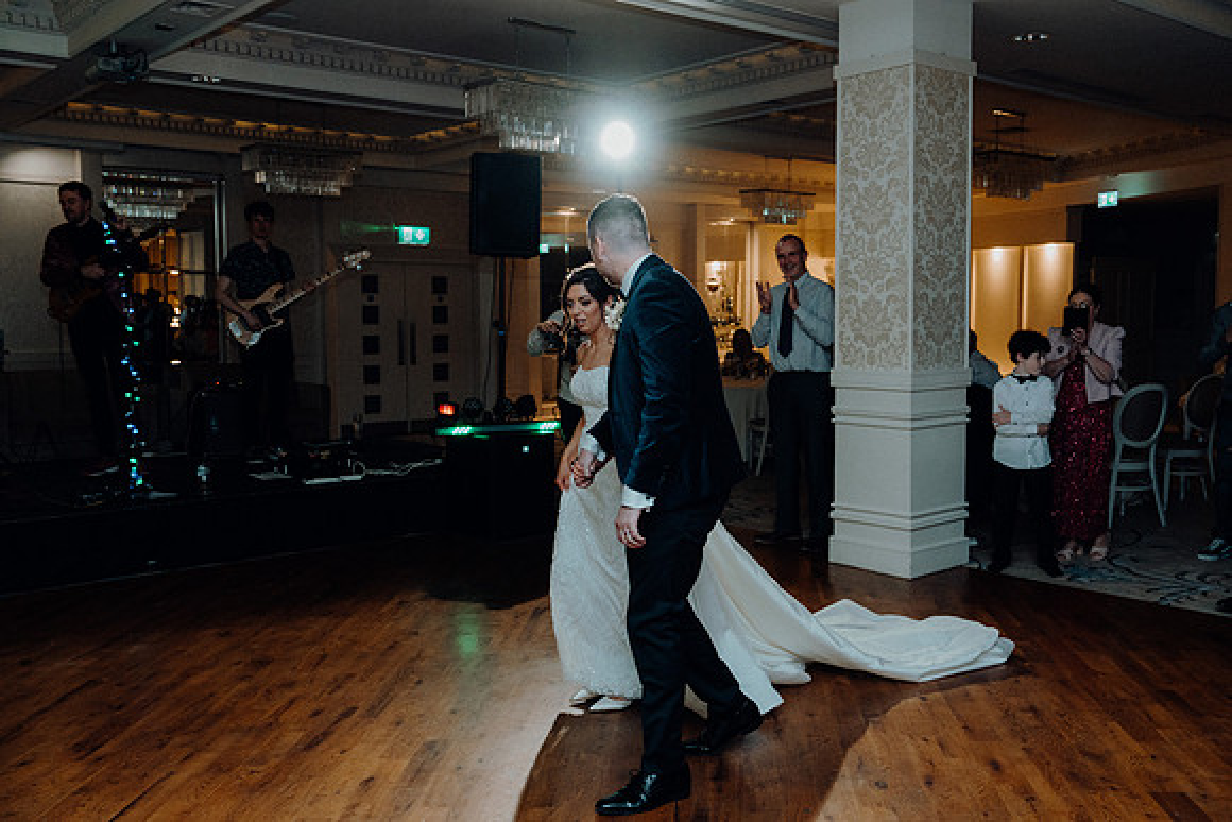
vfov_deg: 40.0
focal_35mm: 33
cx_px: 616
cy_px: 411
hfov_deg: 57.2
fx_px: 1130
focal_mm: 33
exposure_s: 1/160
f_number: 3.5
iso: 2500
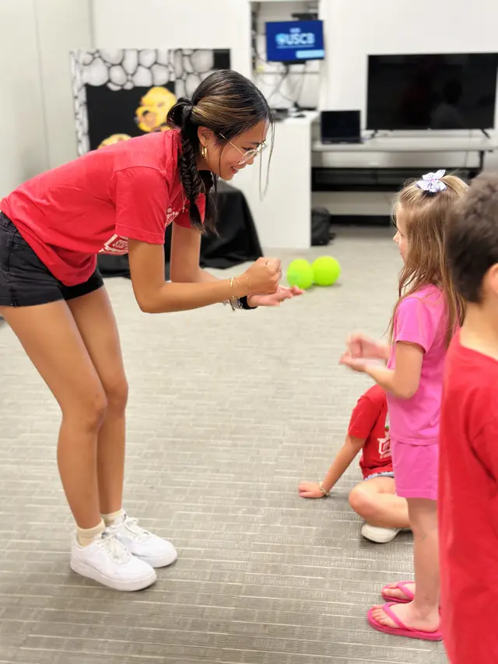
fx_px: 921
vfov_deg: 39.7
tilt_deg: -19.0
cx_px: 249
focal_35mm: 48
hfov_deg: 30.3
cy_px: 332
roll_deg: -0.7
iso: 125
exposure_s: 1/60
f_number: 1.78
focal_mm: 6.86
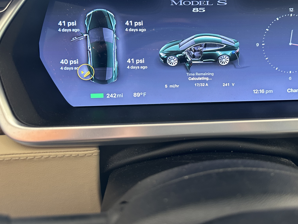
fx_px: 275
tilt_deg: -29.6
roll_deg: -2.0
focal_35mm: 32
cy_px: 92
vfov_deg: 44.0
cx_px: 185
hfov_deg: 56.2
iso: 250
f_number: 1.78
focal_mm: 6.86
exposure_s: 1/50
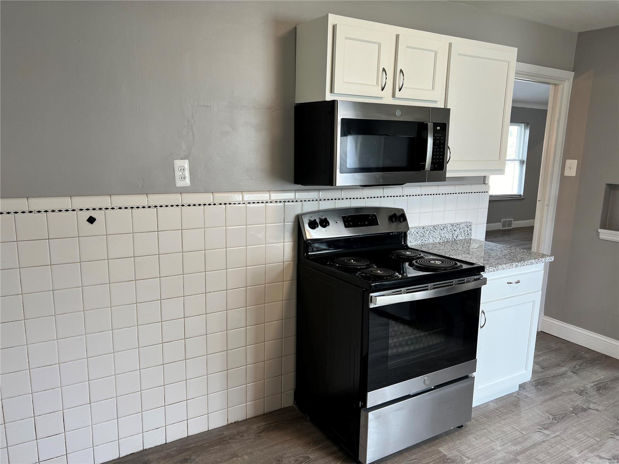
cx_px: 310
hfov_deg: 67.3
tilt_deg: -11.5
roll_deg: -0.9
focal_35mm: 26
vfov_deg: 53.1
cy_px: 232
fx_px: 465
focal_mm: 5.7
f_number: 1.5
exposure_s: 1/63
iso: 64
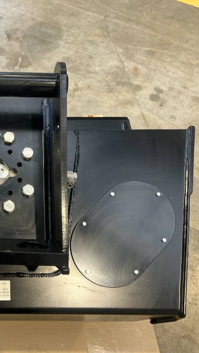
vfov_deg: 52.8
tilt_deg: -57.9
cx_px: -12
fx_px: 357
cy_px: 176
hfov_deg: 28.7
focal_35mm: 38
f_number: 1.5
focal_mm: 5.7
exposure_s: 1/121
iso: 80
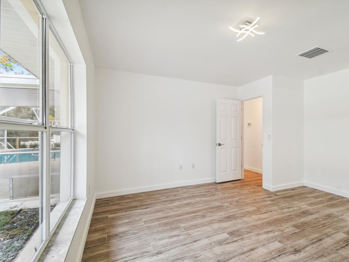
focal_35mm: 17
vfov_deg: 74.7
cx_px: 200
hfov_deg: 90.4
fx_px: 171
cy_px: 134
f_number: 7.1
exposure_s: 1/5
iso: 100
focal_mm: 10
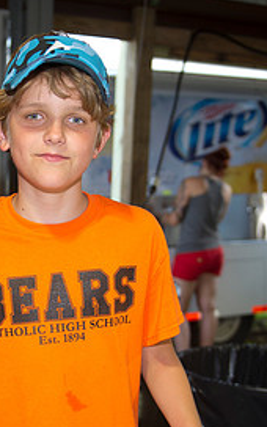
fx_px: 733
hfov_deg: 20.2
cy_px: 300
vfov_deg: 32.1
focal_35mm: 63
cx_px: 20
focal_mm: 29
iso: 125
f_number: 2.8
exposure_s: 1/100
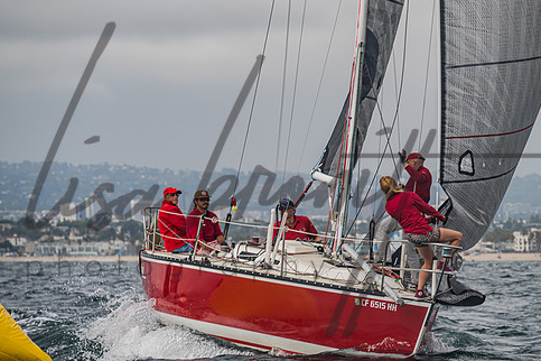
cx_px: 322
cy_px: 161
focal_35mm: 280
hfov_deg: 7.4
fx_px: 4207
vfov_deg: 4.9
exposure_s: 1/640
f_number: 6.3
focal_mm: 200
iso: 160
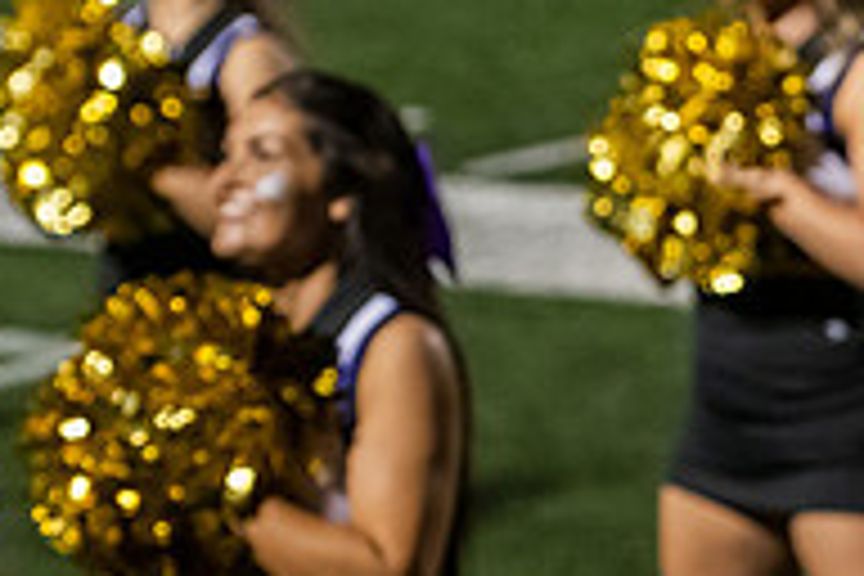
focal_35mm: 272
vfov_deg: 5.0
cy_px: 646
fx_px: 6527
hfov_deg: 7.5
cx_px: 914
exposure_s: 1/500
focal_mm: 90
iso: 4000
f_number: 3.5
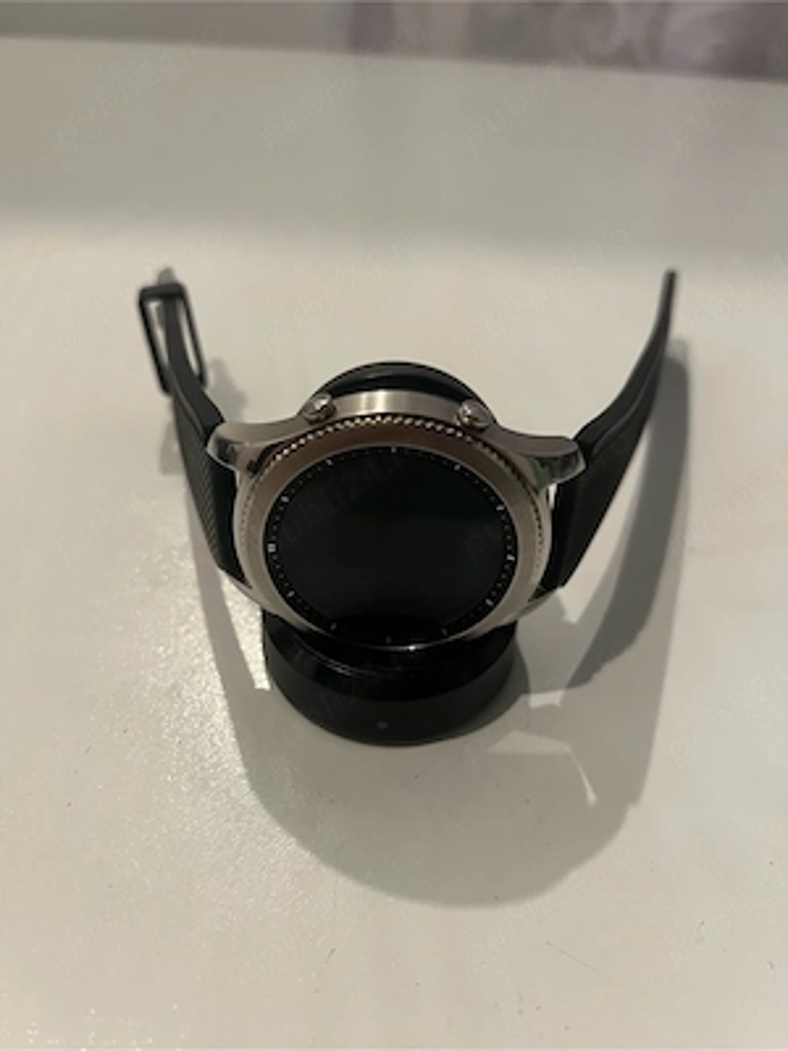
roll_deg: -3.2
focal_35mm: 26
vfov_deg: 67.3
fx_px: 789
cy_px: 526
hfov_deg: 53.1
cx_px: 394
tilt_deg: -42.3
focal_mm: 5.7
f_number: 1.5
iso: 400
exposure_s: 1/60
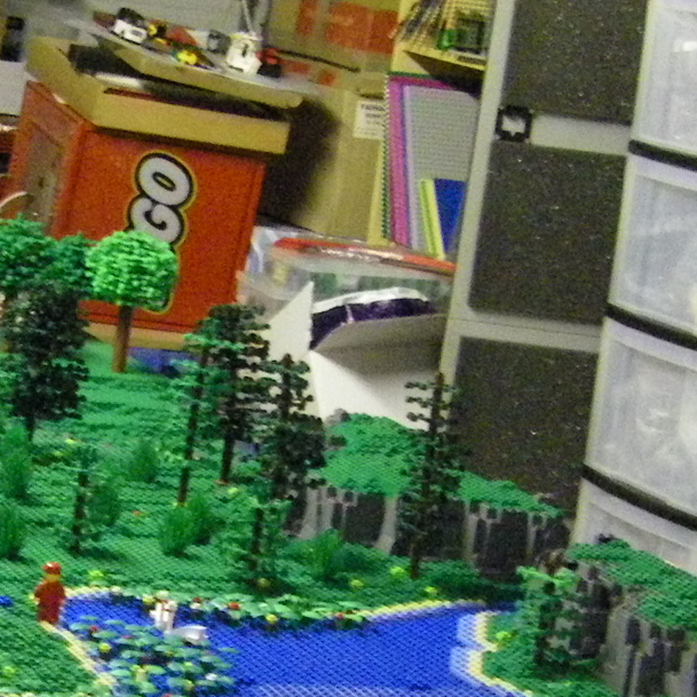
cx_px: 45
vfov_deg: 13.7
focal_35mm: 127
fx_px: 2893
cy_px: 458
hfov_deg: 13.6
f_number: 3.5
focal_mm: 6.3
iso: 800
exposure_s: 1/15
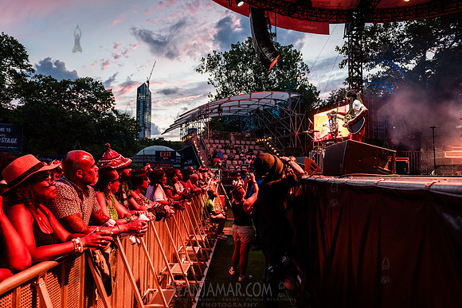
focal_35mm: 25
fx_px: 325
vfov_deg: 50.7
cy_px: 154
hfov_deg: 70.7
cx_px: 224
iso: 3200
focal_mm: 24
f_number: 3.5
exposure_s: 1/250
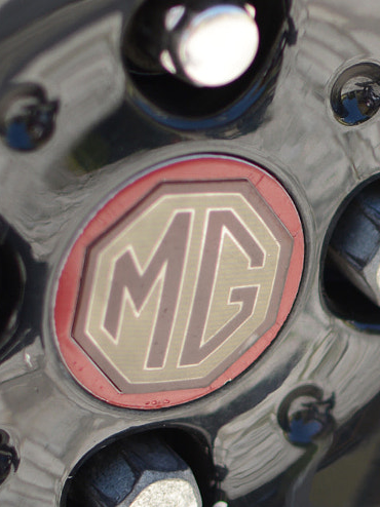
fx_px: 2396
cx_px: 487
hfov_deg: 8.9
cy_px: 227
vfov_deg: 12.1
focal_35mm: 164
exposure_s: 1/800
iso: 100
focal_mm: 35
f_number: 1.8
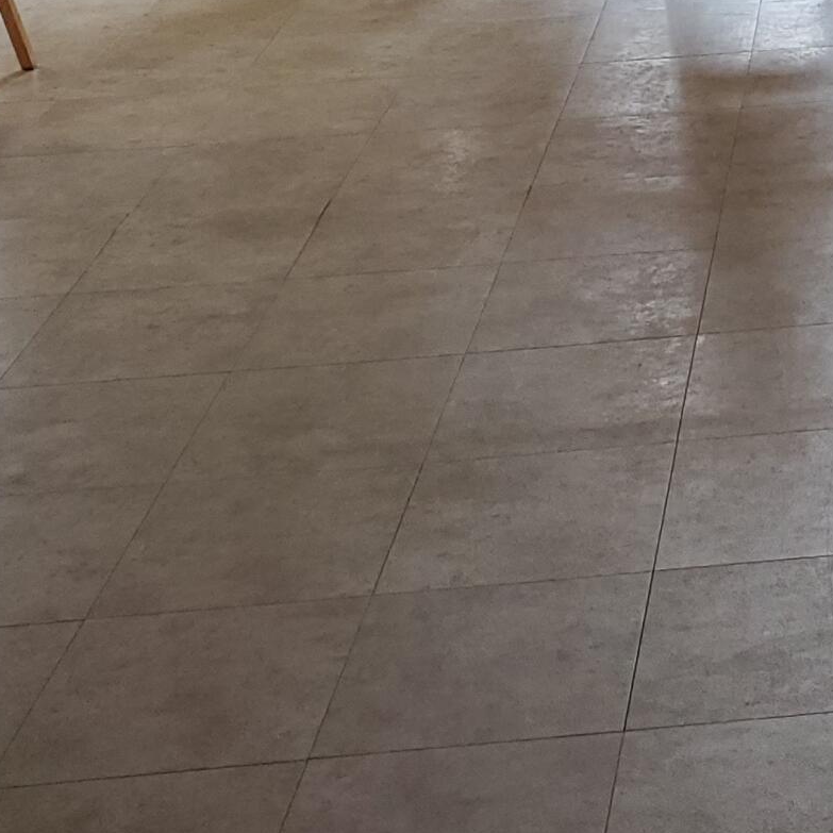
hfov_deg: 18.1
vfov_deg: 18.7
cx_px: 1159
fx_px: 2396
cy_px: -154
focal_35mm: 88
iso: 200
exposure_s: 1/59
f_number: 2.4
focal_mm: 4.3
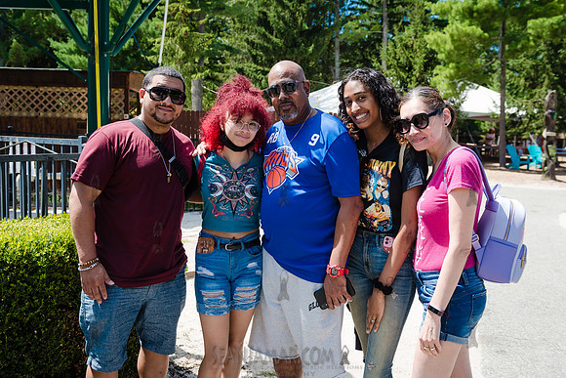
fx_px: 563
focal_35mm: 36
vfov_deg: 37.1
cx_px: 280
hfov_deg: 53.4
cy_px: 167
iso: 200
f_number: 4.5
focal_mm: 32
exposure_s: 1/640
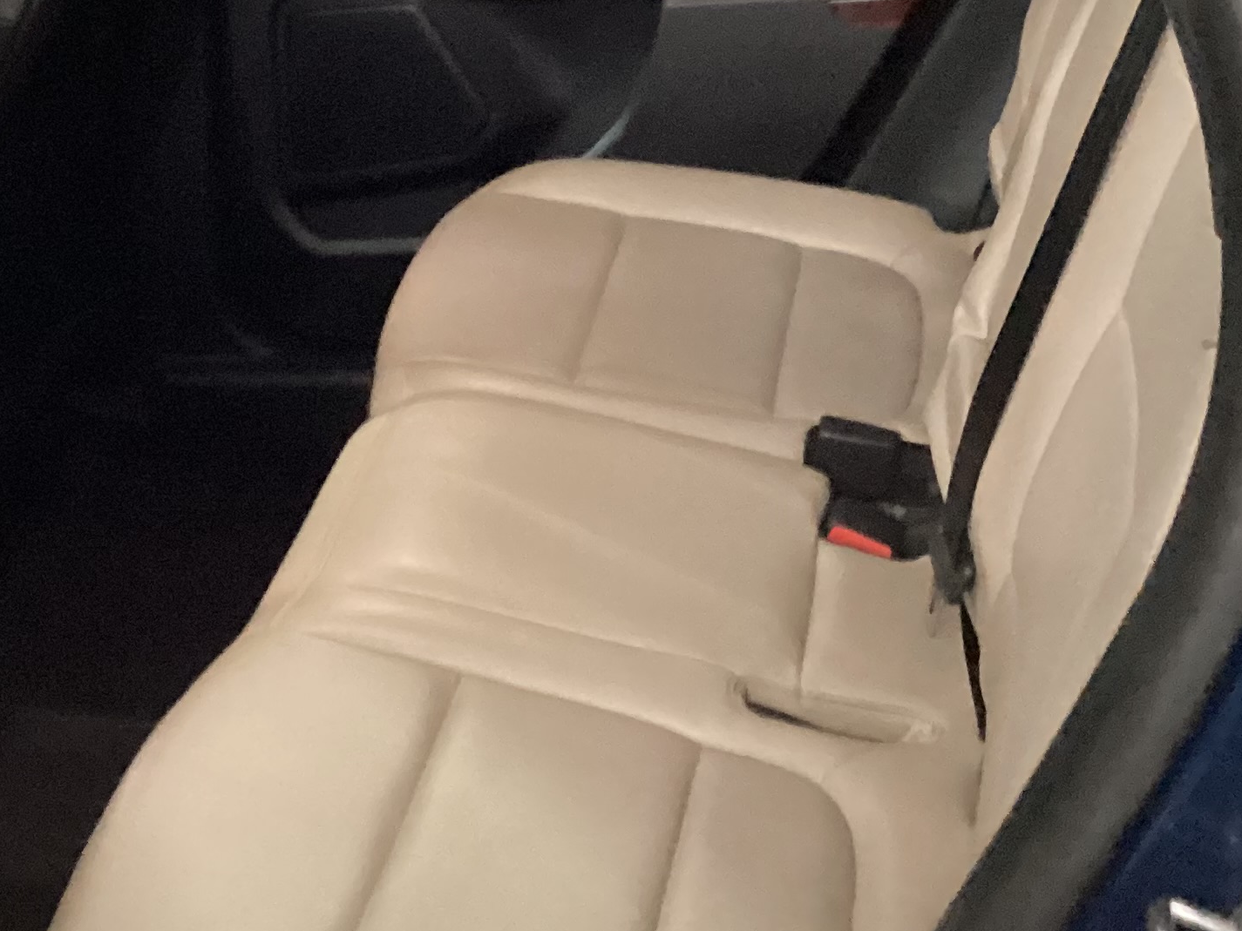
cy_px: 338
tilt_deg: -25.3
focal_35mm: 71
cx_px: 207
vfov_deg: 20.7
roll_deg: +7.5
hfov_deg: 26.8
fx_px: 2548
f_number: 2.4
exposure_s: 1/17
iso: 640
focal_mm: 3.3
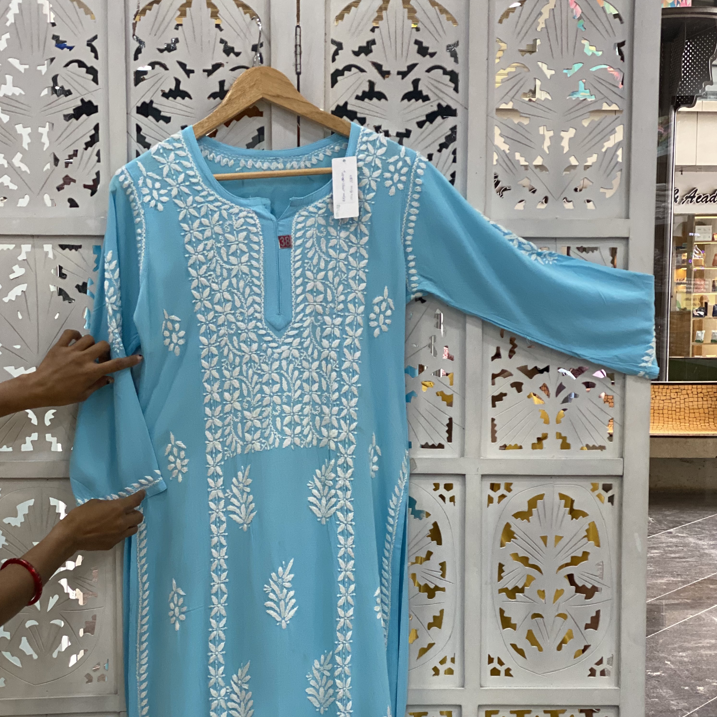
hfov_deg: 27.7
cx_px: 355
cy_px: 461
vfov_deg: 27.6
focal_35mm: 62
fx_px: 1453
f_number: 2
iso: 160
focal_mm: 6
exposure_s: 1/100
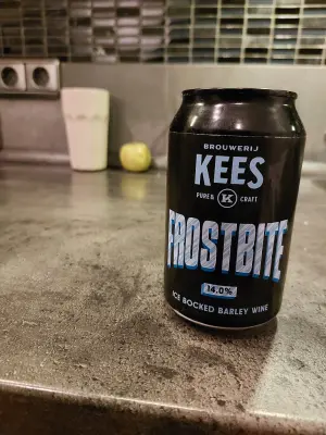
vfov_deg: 71.6
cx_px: 163
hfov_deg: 56.8
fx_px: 301
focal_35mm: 24
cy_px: 218
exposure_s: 1/25
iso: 1000
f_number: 1.8
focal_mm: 5.23
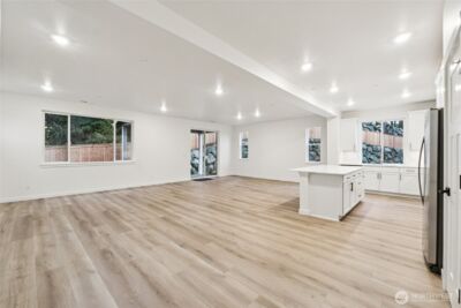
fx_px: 192
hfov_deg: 100.4
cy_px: 154
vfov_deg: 77.4
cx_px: 230
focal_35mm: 15
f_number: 9
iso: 2000
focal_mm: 10
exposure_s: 1/30
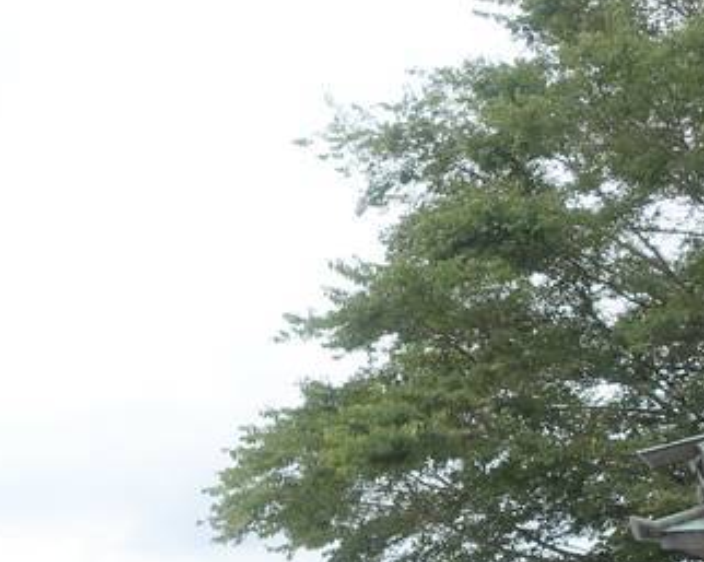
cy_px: 853
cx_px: -243
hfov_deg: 14.6
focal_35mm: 126
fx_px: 2623
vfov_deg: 11.7
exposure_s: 1/800
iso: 125
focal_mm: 13.34
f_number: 4
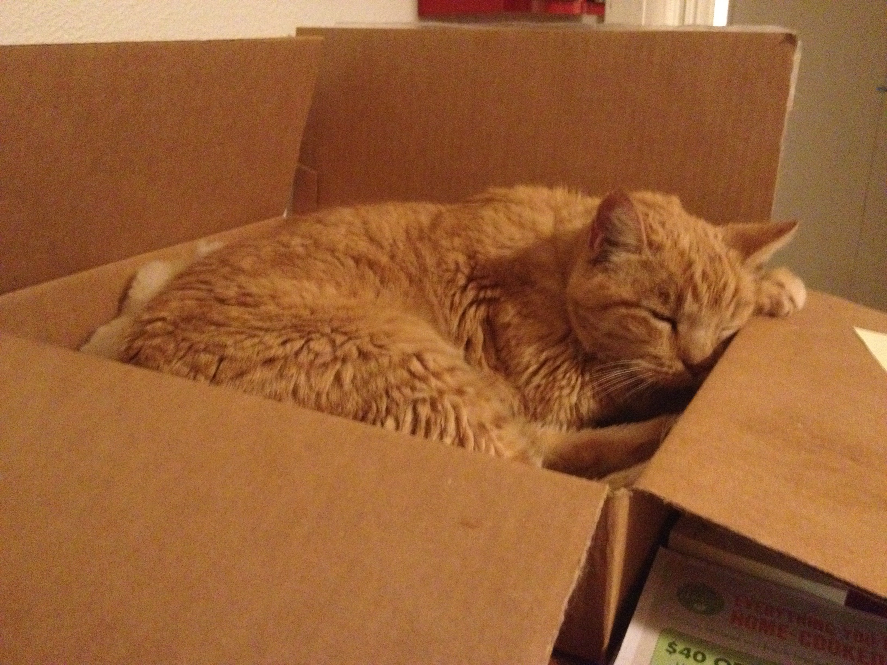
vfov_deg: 40.7
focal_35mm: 35
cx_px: 444
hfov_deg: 52.6
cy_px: 332
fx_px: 897
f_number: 2.4
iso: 800
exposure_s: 1/15
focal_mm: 4.28
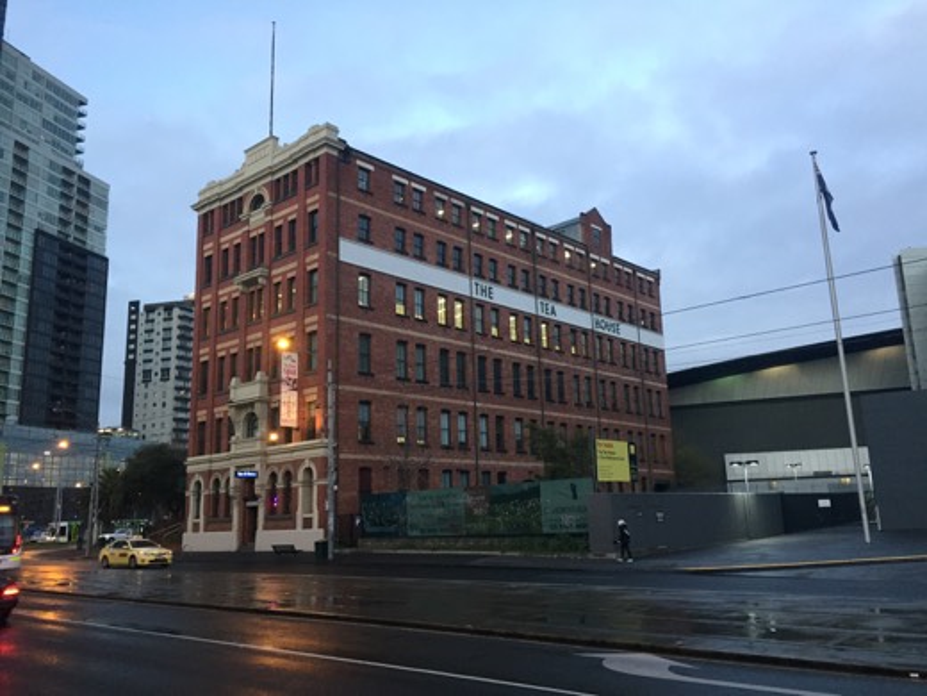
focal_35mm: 29
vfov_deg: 48.2
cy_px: 348
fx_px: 777
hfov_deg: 61.7
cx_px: 464
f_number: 2.2
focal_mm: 4.15
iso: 125
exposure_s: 1/30
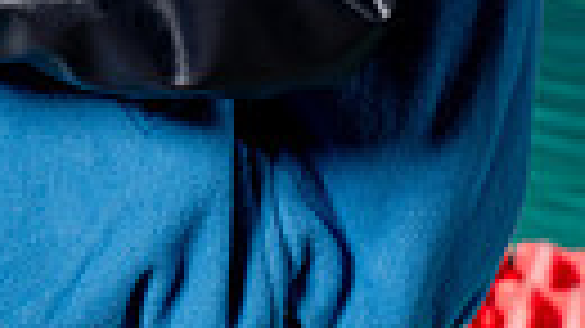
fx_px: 3380
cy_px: -544
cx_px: 0
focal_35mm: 218
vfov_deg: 5.3
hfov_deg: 9.8
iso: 400
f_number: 6.3
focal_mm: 60
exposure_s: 1/250
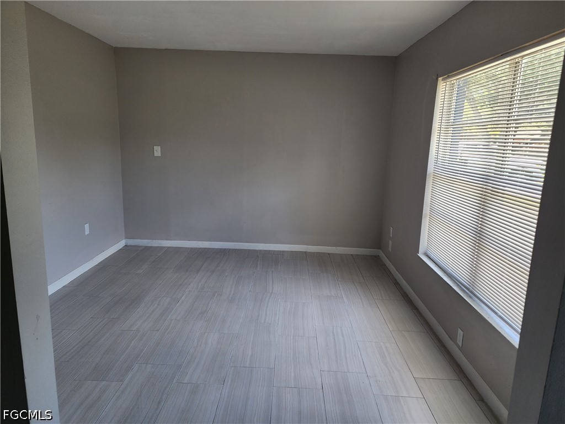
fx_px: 375
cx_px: 282
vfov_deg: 58.9
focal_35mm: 23
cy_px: 212
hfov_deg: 73.9
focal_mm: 6.4
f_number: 1.8
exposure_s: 1/180
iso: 80
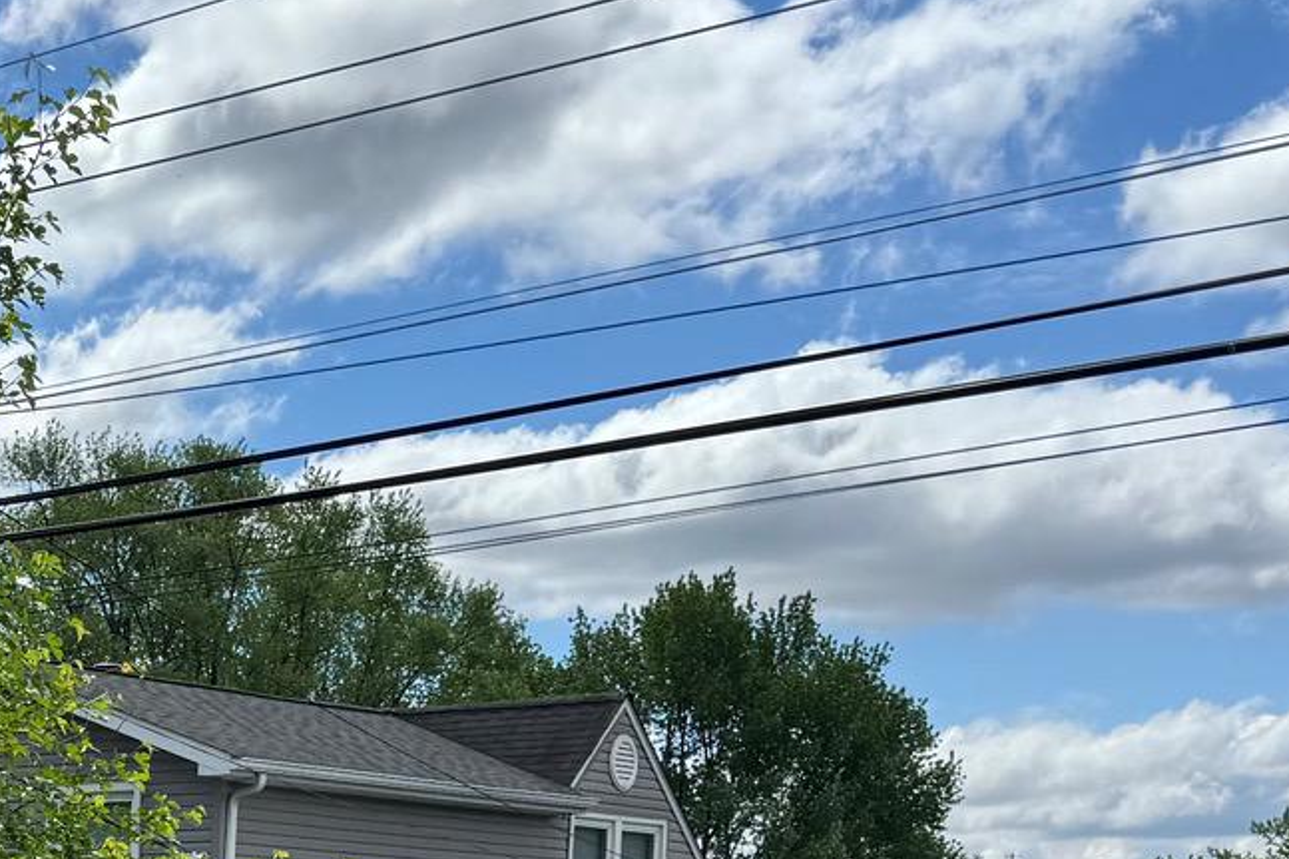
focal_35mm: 79
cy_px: 1200
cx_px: -116
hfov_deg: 24.1
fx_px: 2828
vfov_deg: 16.1
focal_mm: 6.76
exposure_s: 1/5814
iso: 80
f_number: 1.78
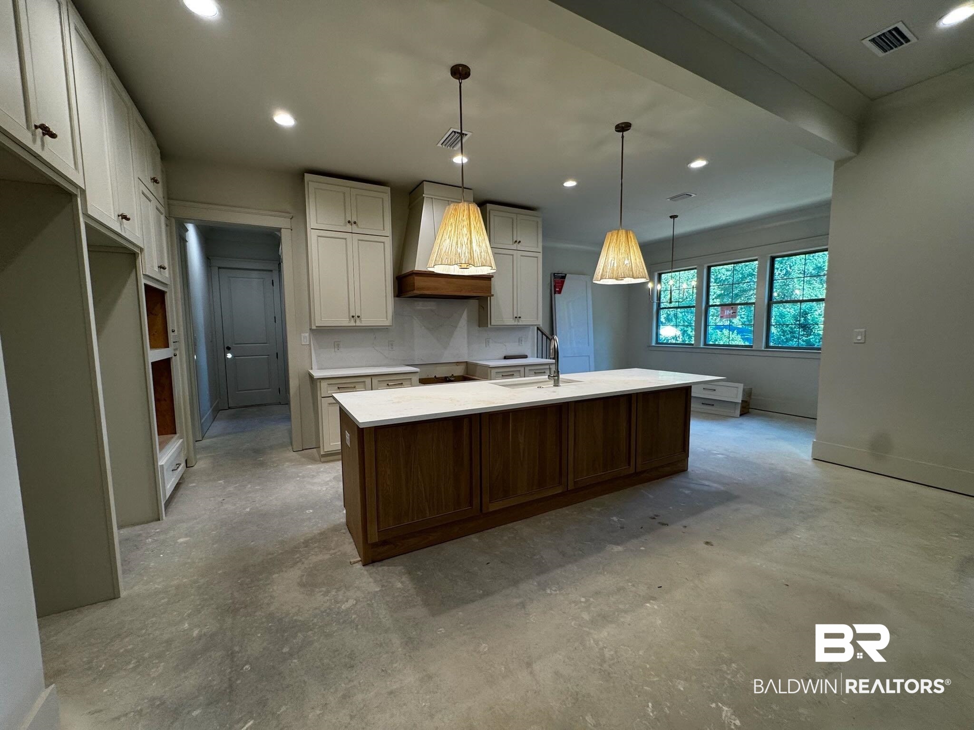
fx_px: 394
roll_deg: +0.4
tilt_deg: -5.9
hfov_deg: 102.1
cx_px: 487
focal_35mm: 14
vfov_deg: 85.7
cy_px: 365
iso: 160
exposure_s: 1/120
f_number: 2.2
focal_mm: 2.22
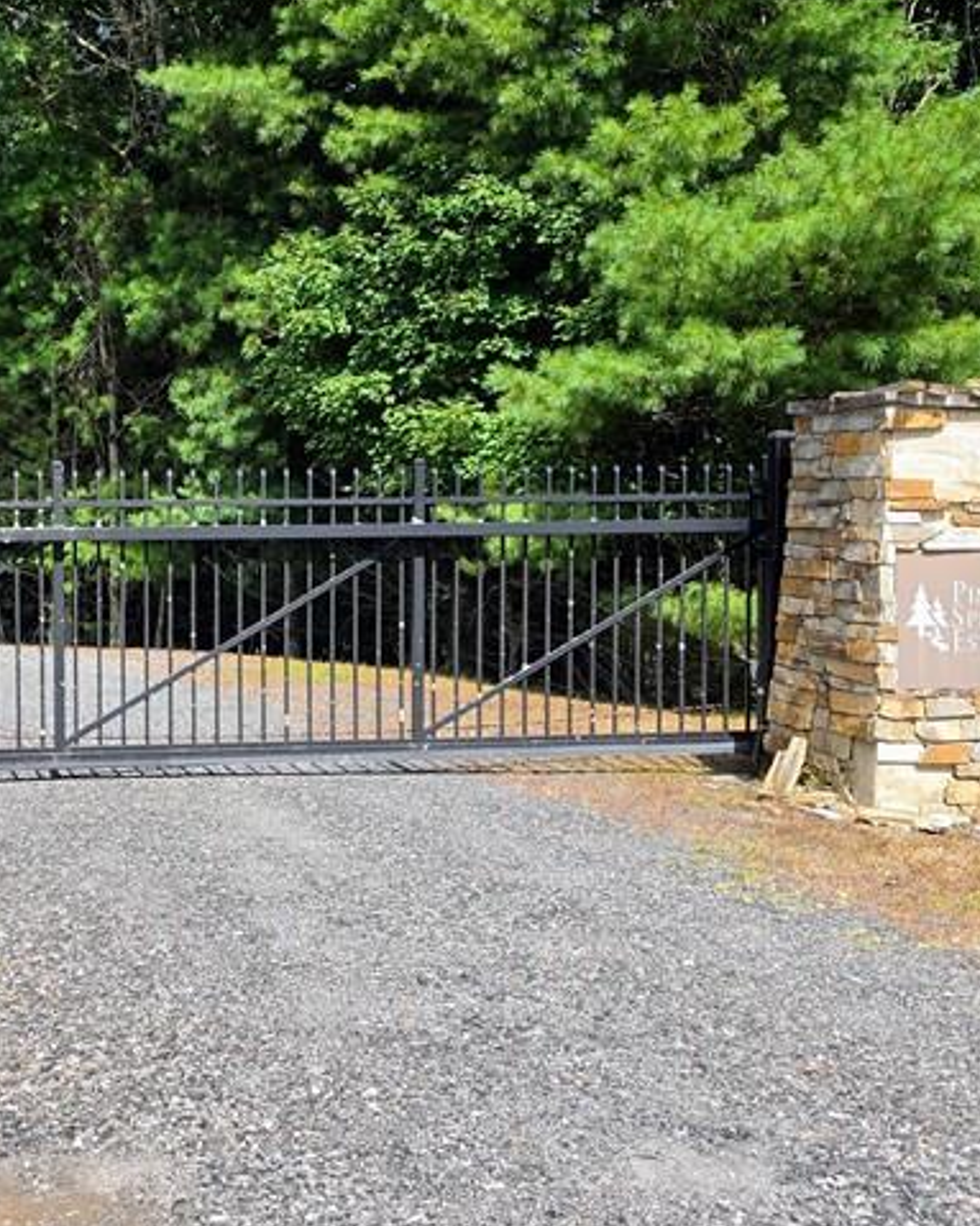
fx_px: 1741
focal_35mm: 48
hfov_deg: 30.4
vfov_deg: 38.8
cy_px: 622
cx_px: 141
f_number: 1.4
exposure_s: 1/3455
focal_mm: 6.5
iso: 64
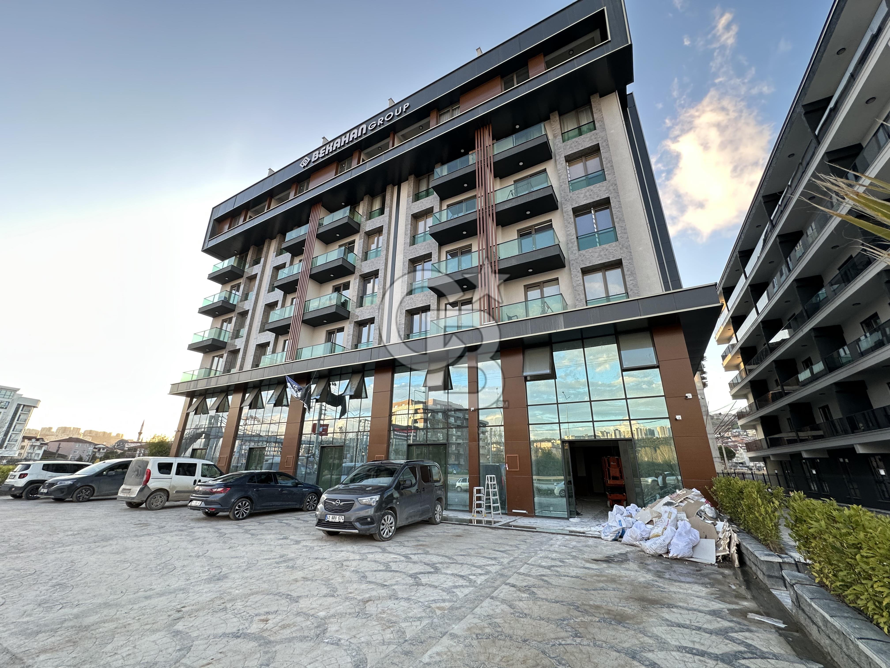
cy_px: 334
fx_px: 360
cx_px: 445
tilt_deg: +19.4
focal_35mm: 14
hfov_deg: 102.1
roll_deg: -0.9
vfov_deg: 85.7
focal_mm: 2.22
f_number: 2.2
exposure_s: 1/99
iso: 80
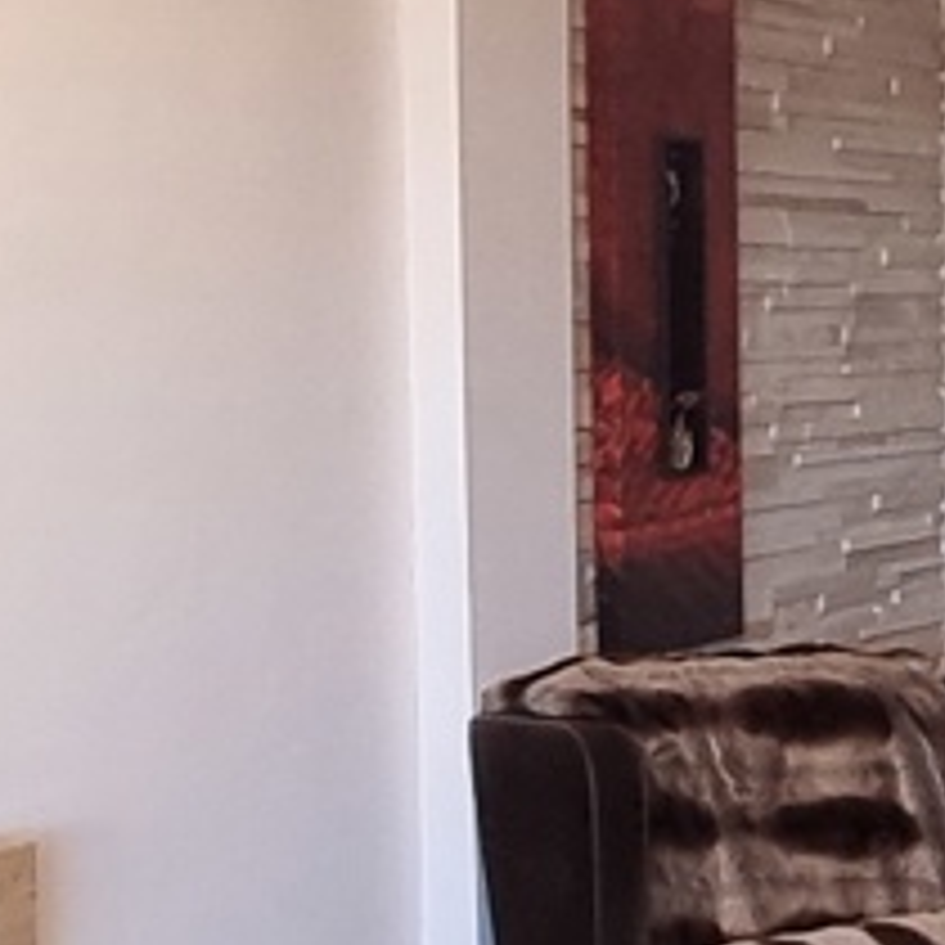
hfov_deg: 15.8
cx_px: 1197
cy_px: 522
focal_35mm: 105
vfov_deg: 16.6
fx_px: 3243
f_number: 2.2
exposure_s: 1/50
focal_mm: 2.2
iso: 250
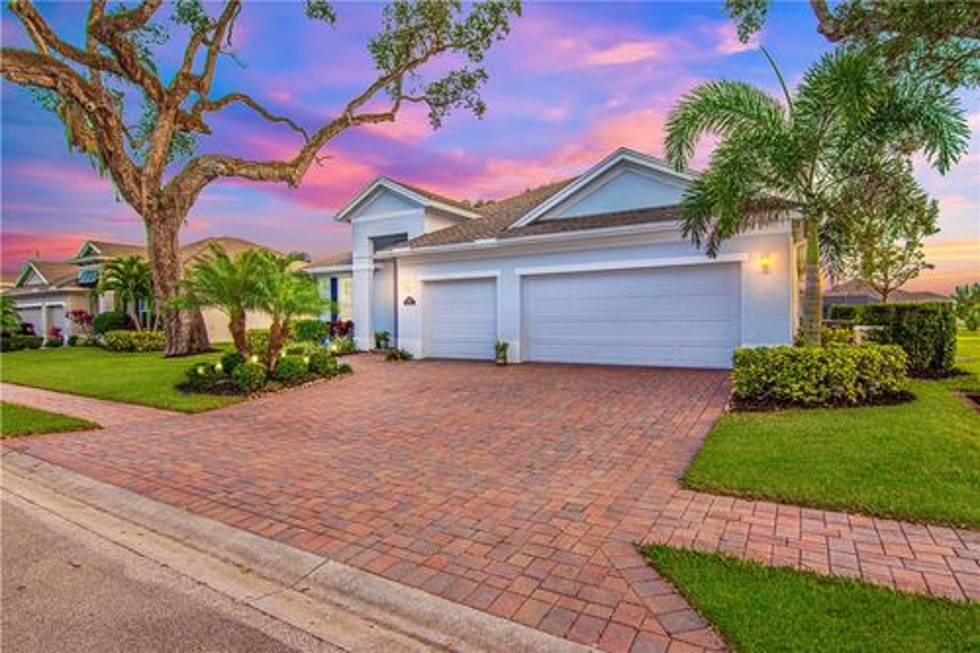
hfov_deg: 85.4
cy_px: 326
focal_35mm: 20
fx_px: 531
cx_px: 490
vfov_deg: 63.2
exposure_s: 1/250
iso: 320
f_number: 8
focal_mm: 13
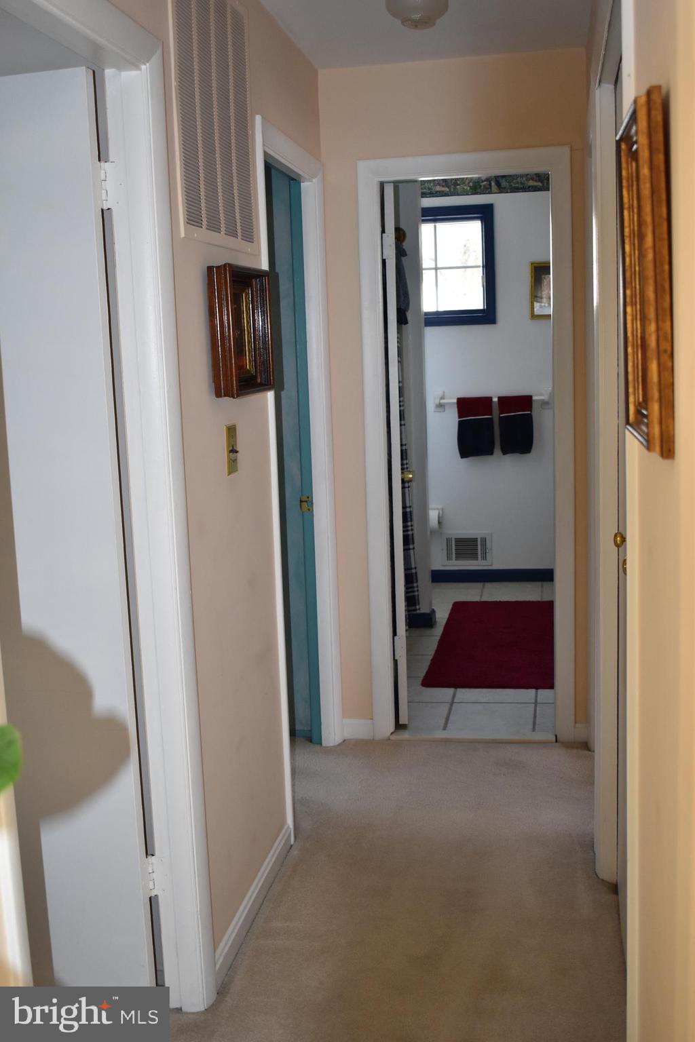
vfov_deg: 51.3
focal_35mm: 38
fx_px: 1086
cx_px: 348
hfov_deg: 35.5
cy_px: 521
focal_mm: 25
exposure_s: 1/200
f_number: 5
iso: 800
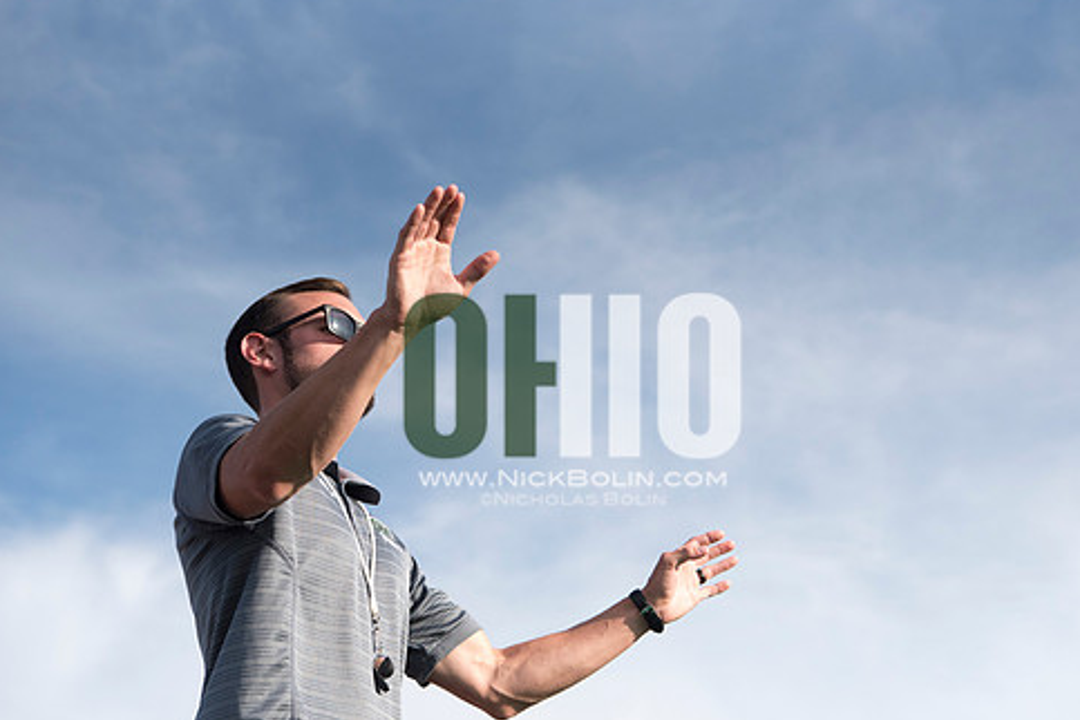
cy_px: 399
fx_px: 2160
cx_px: 572
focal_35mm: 72
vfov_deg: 18.9
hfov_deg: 28.1
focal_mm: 60
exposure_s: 1/4000
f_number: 5.6
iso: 800
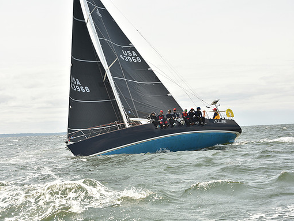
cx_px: 143
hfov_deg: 23.8
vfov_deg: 18.0
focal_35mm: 82
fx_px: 697
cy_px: 111
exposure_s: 1/800
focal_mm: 75
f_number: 7.1
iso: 250
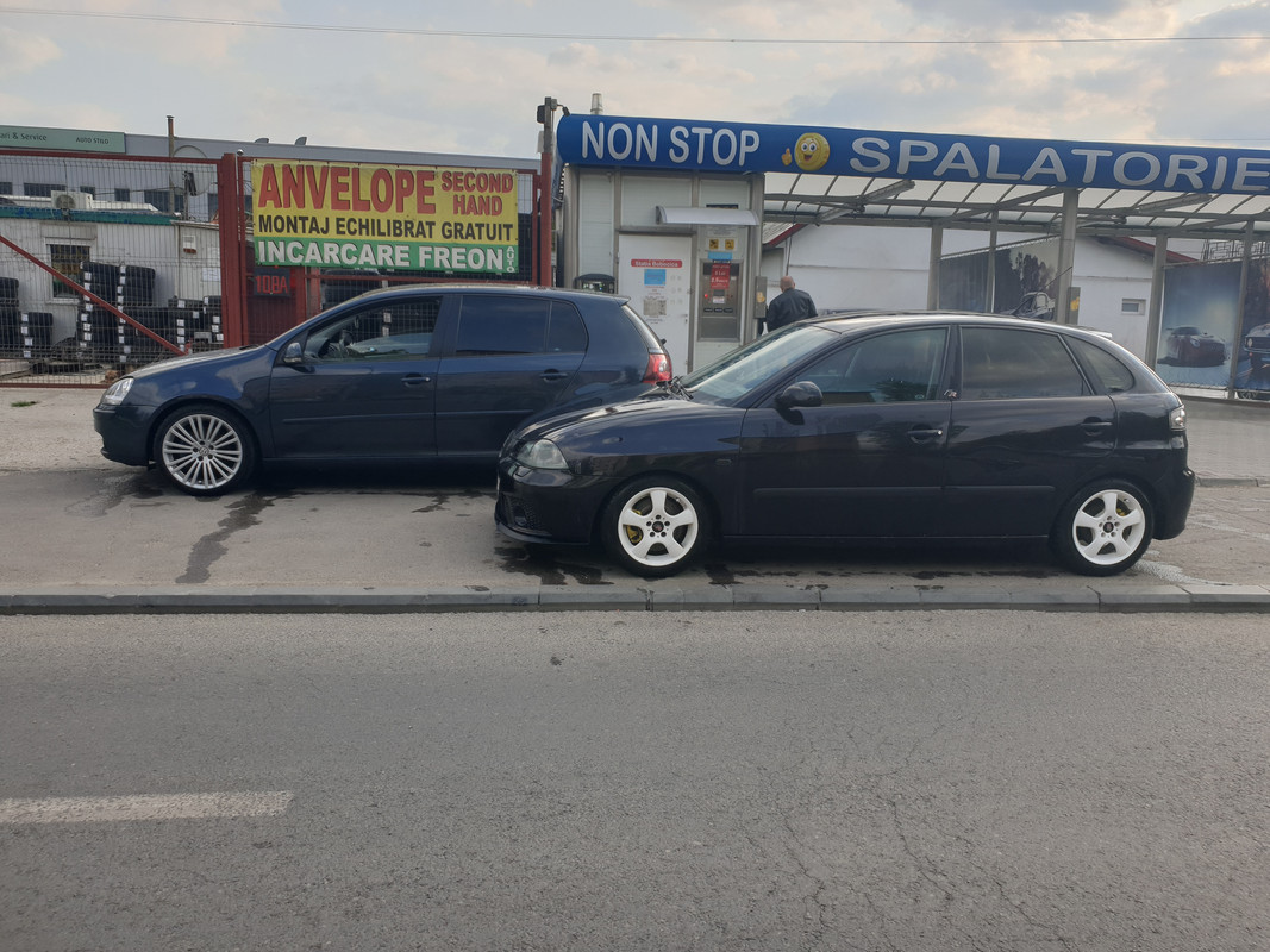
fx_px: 954
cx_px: 635
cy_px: 476
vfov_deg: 53.1
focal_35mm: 26
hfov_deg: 67.3
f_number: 2.4
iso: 50
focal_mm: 4.3
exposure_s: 1/754
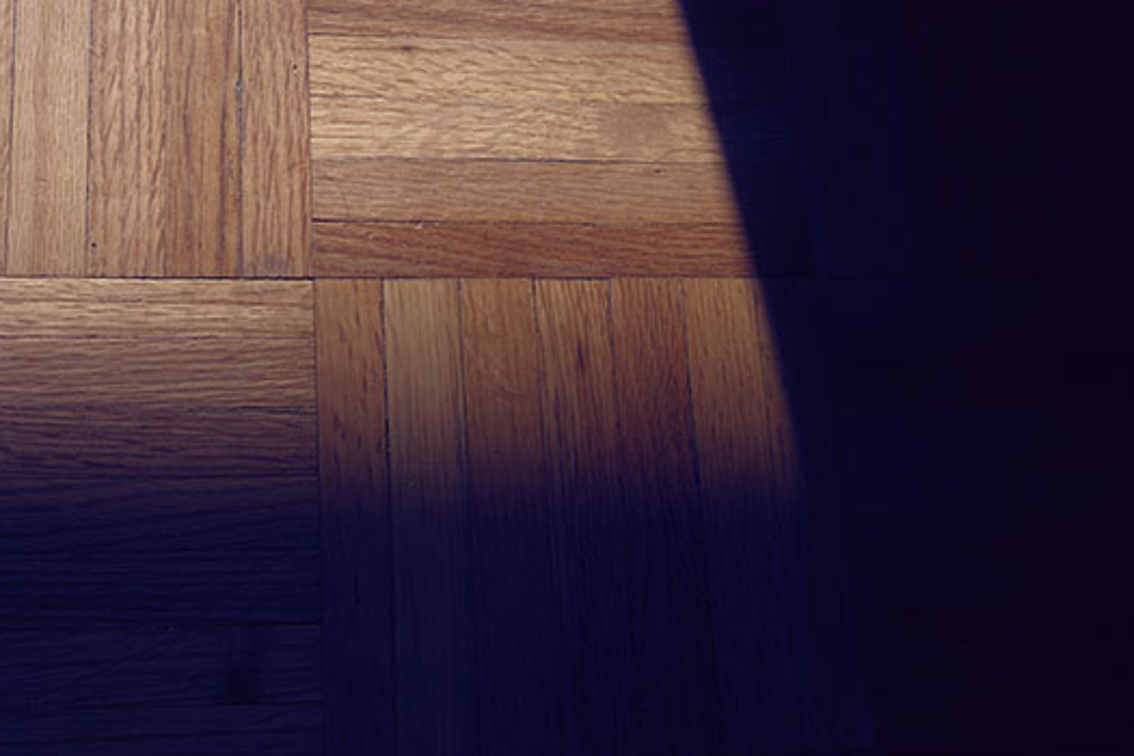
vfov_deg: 22.2
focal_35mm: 61
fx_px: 1921
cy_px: 511
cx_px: 611
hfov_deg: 32.9
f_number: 11
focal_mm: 26
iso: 200
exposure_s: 1/60
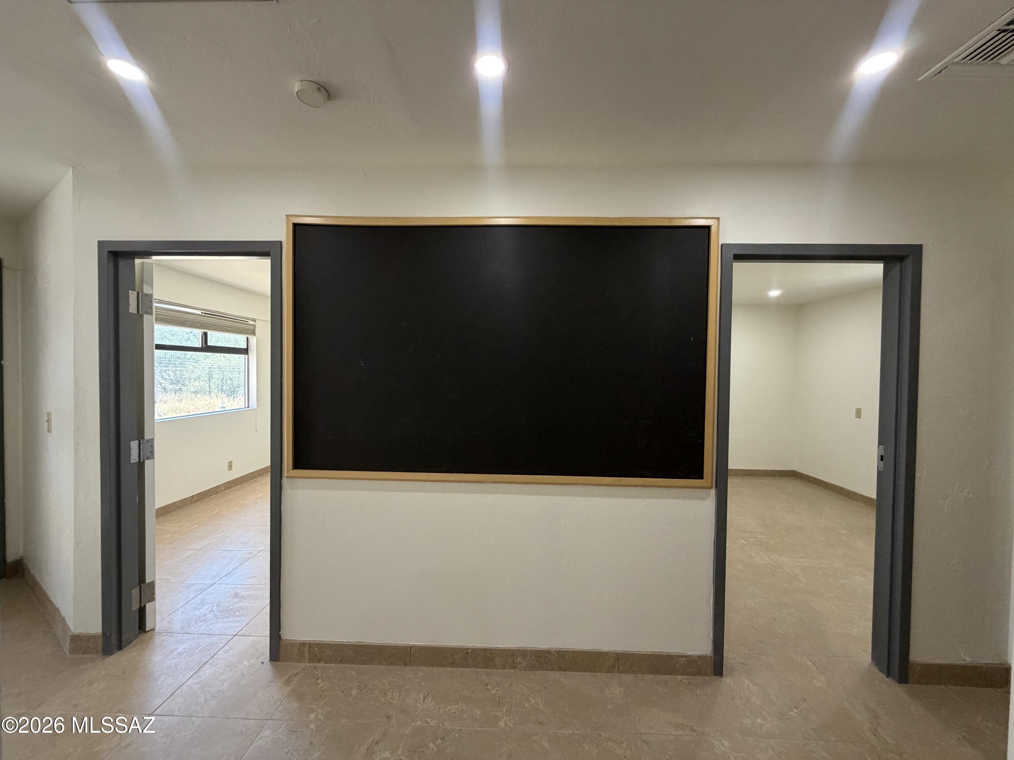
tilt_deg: -1.1
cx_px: 507
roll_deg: -0.6
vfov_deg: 85.7
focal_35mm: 14
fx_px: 410
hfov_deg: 102.1
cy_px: 380
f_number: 2.2
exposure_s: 1/121
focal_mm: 2.22
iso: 250
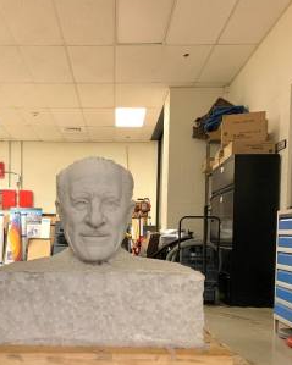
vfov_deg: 48.0
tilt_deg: -2.7
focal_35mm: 37
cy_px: 254
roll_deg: -0.9
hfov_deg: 39.6
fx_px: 400
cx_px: 97
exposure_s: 1/49
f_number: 1.8
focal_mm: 4.25
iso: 400
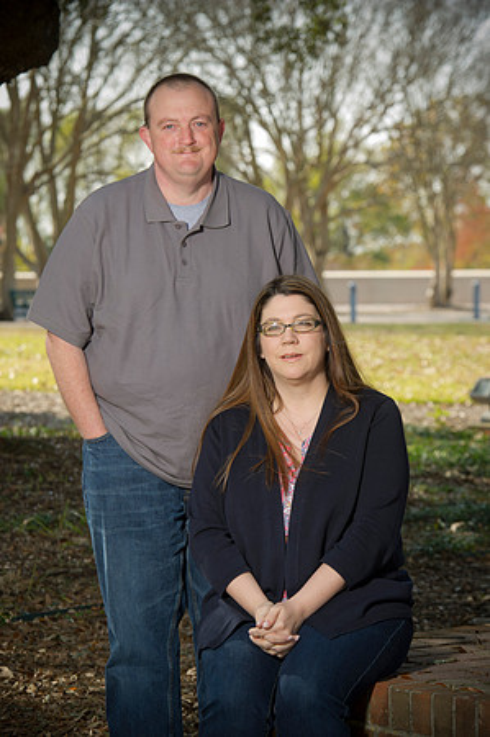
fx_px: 2762
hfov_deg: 10.1
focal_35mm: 135
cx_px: 245
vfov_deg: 15.2
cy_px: 368
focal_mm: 135
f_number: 6.3
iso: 160
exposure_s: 1/125
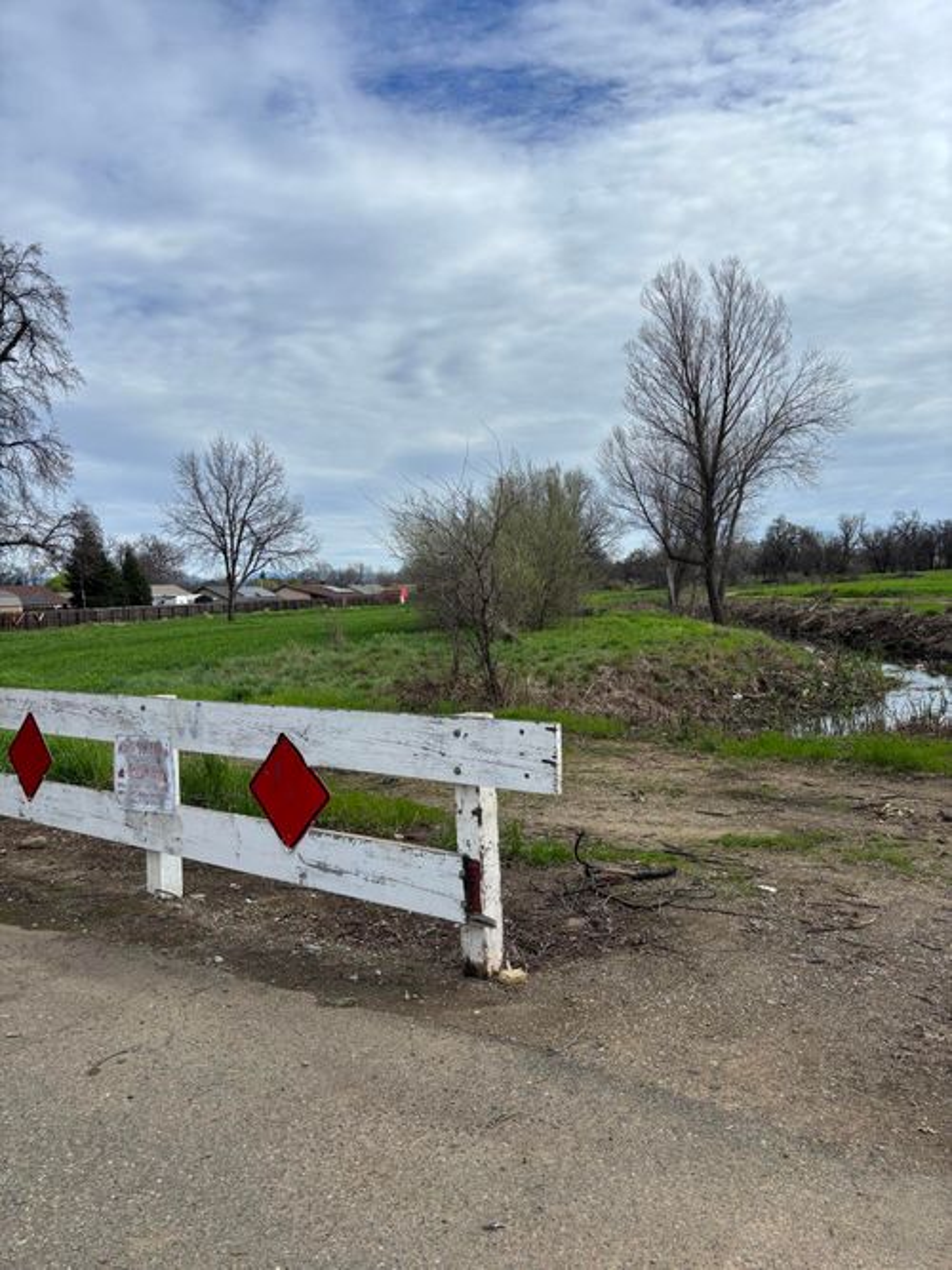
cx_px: 476
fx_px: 954
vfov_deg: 67.3
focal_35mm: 26
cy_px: 635
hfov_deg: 53.0
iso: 50
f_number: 1.6
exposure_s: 1/4630
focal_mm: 5.96
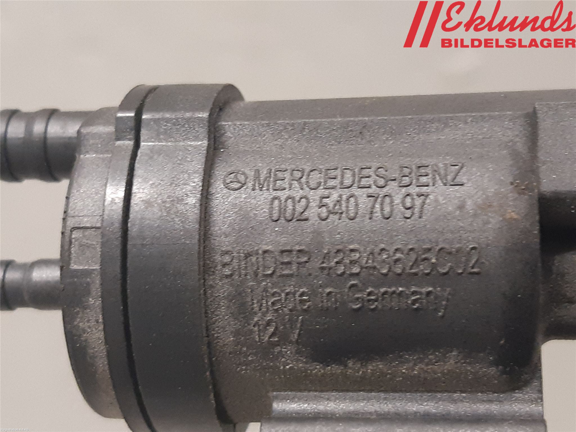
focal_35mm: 26
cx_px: 288
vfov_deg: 53.1
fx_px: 433
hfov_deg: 67.3
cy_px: 216
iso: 250
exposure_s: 1/33
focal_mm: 3.93
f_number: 1.7
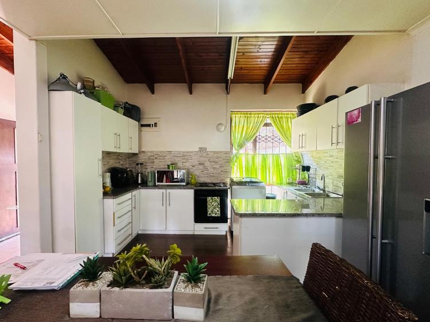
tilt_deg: -2.0
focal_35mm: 15
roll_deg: -0.4
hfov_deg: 98.2
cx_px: 211
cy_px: 164
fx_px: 186
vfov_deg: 81.7
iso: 320
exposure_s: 1/83
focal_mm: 2.22
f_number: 2.2
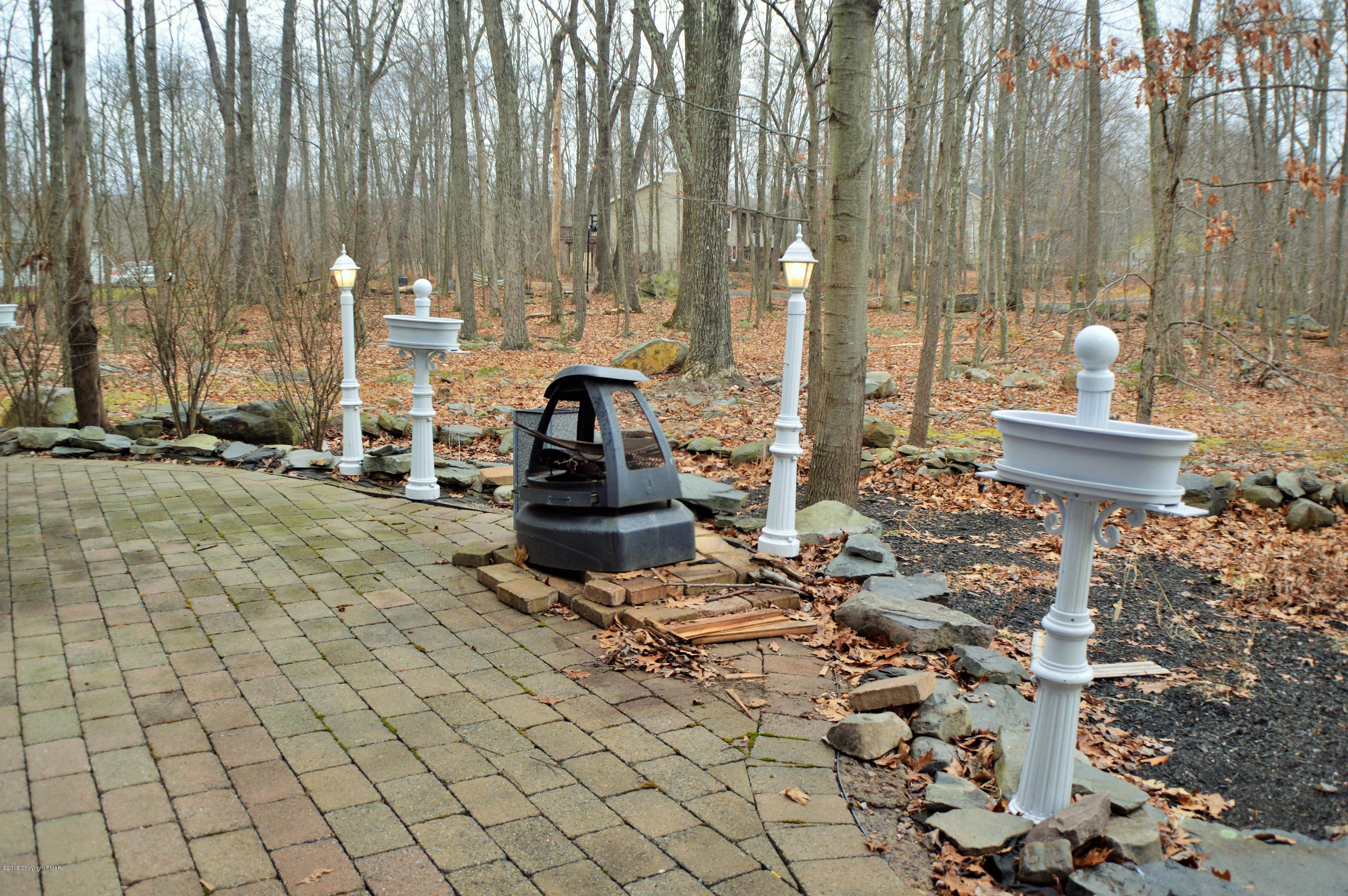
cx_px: 674
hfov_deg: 53.2
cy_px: 448
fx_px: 1347
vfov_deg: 36.8
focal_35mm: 36
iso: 400
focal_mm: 24
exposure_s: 1/100
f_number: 5
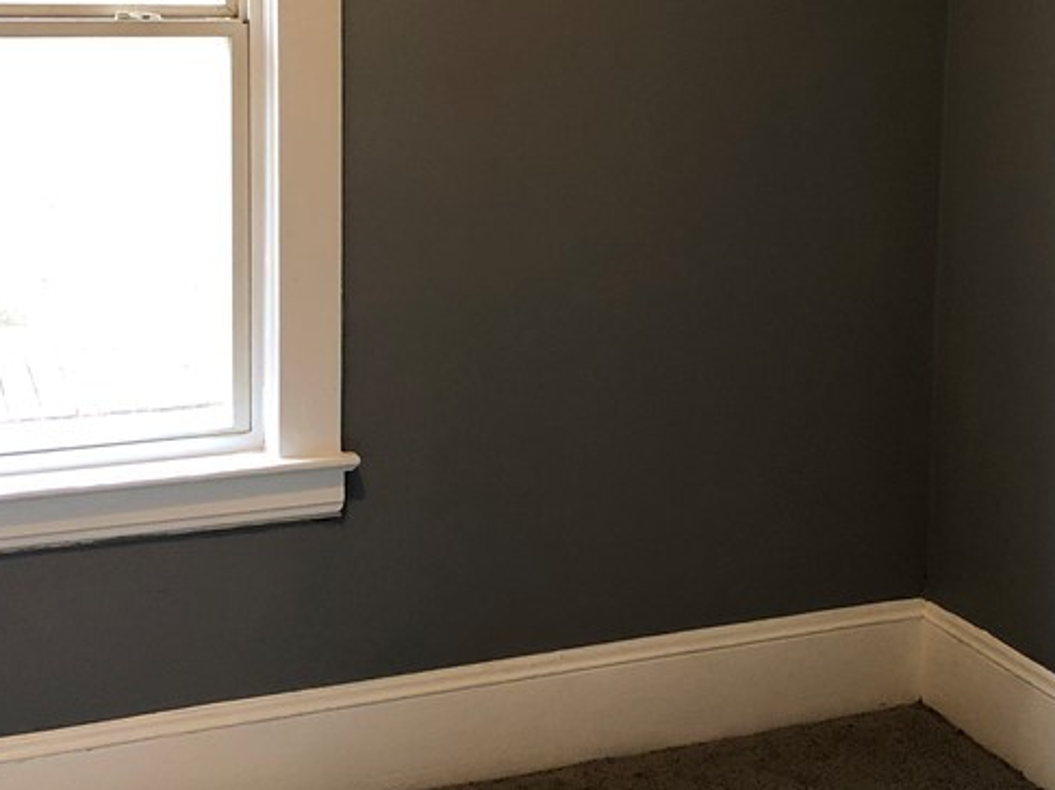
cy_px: 139
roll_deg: -0.7
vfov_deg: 24.3
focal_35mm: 59
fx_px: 1797
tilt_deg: -6.3
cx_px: 736
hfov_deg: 32.3
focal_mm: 4
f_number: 1.8
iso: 80
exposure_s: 1/15
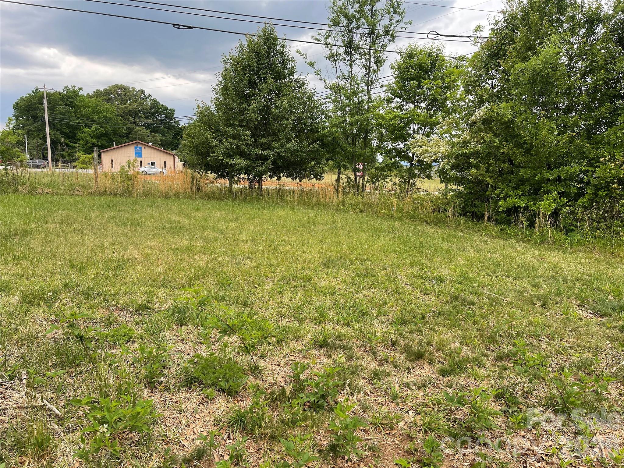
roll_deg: -1.1
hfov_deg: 69.4
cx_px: 312
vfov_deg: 54.9
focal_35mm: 25
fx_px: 451
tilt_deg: -8.6
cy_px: 234
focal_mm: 5.1
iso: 32
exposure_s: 1/516
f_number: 1.6
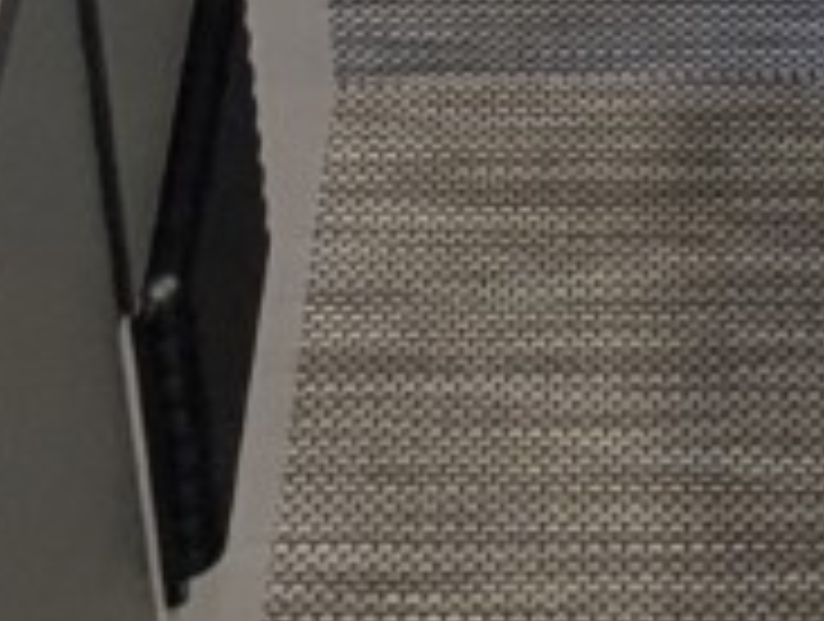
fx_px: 2910
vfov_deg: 10.1
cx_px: 696
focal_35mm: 122
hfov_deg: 16.0
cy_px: -1026
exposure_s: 1/67.7
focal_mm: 2.35
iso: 546
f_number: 2.2
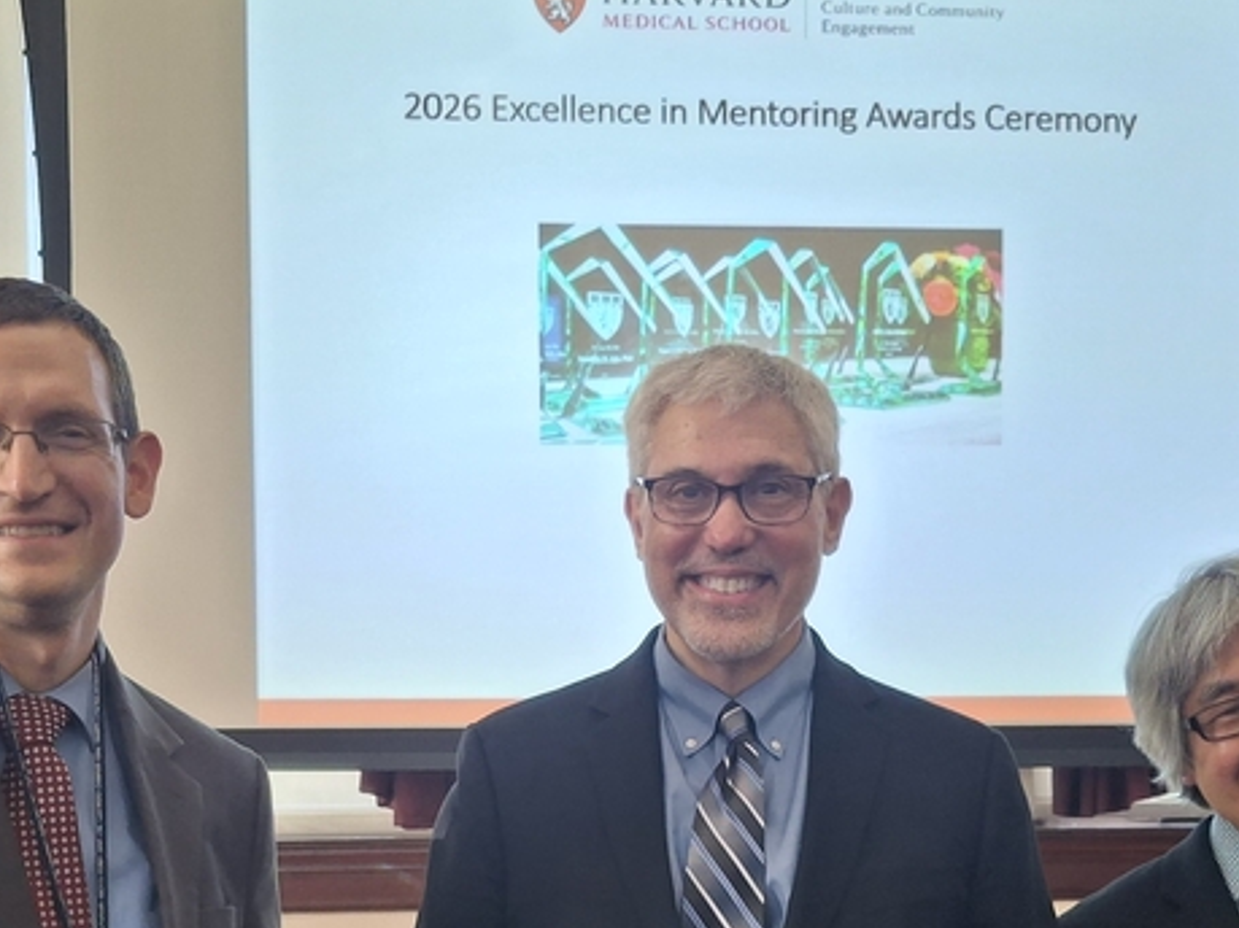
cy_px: 792
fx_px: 1753
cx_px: 570
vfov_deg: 28.8
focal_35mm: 49
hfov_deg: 38.9
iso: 200
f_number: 1.8
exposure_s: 1/120
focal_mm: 4.69
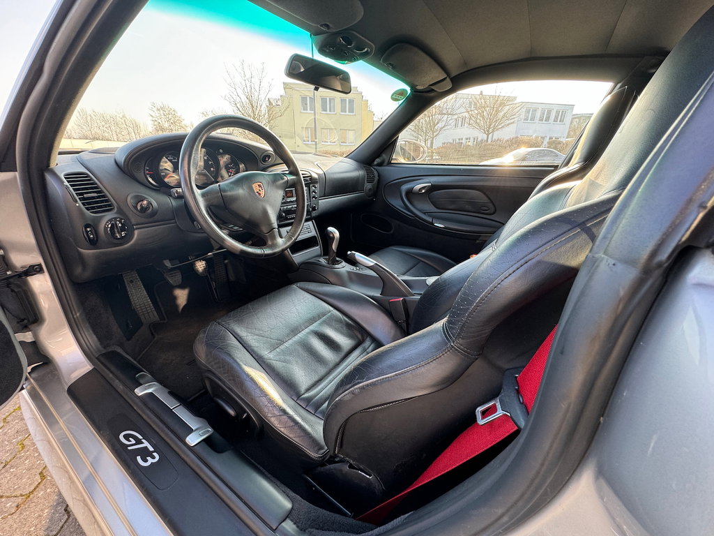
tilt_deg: -21.8
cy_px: 268
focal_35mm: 14
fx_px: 289
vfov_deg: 85.7
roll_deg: -1.0
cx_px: 357
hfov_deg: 102.1
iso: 125
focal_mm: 2.22
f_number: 2.2
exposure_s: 1/99
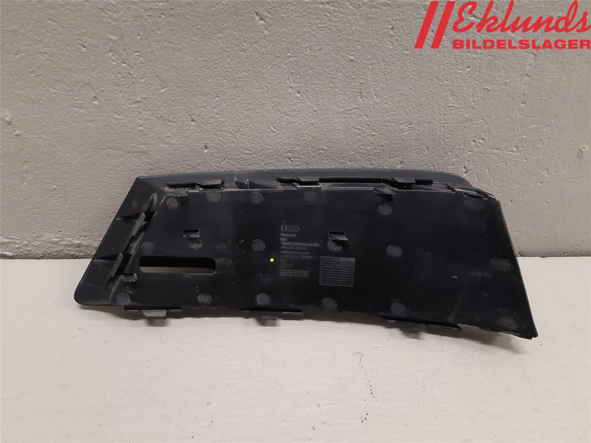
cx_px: 296
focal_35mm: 26
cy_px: 222
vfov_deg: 53.1
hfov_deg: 67.3
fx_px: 444
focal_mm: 3.93
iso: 200
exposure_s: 1/50
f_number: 1.7
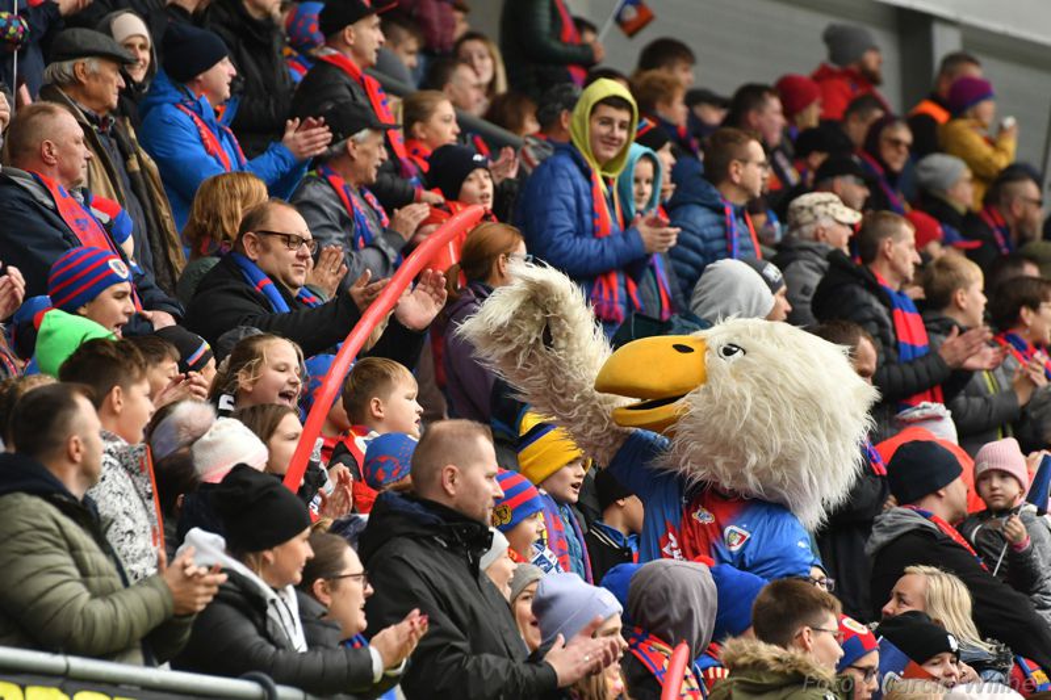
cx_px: 526
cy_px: 350
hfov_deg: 5.5
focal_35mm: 375
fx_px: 10945
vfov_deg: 3.7
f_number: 5.6
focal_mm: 250
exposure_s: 1/640
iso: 1000
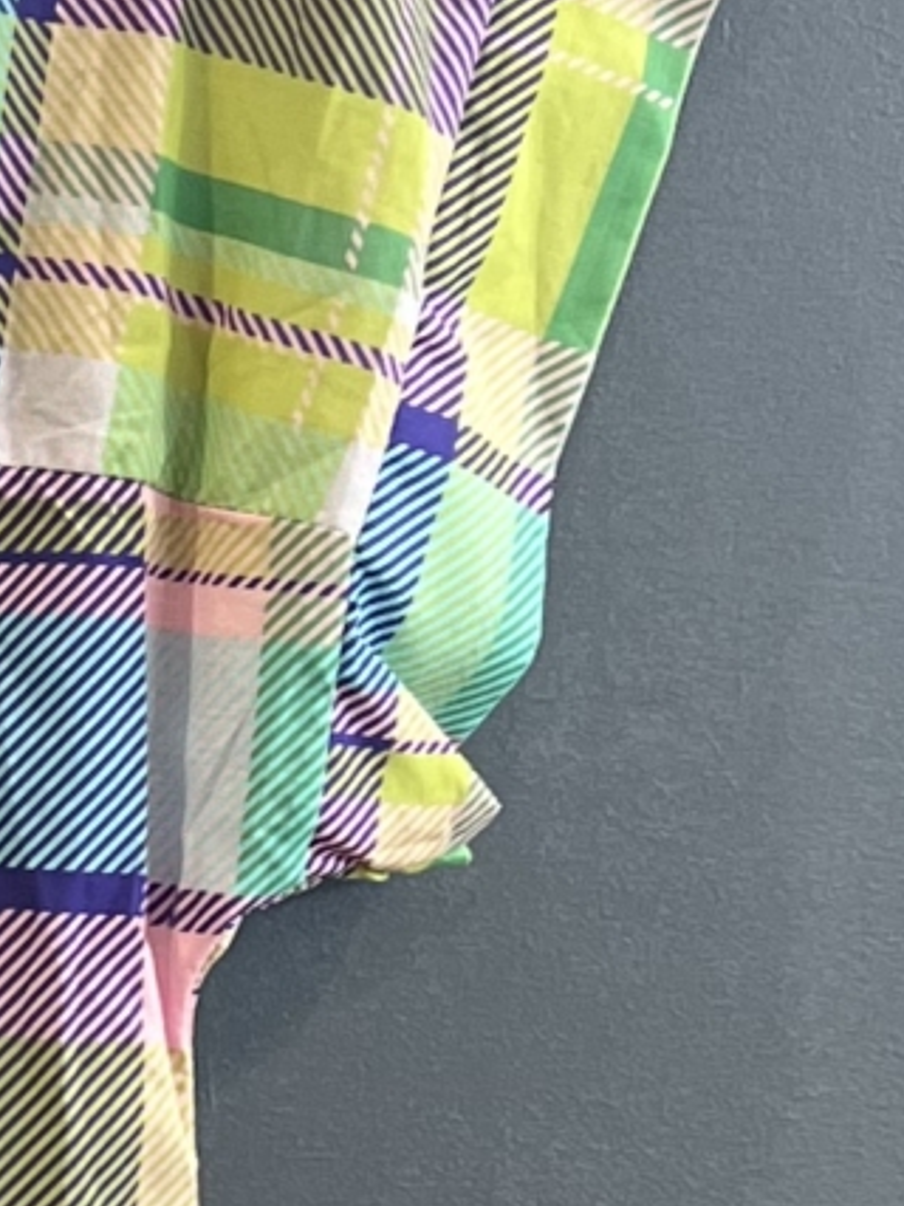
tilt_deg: -8.6
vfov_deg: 12.4
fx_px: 5435
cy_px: 1477
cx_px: -963
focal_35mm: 156
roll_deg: +1.2
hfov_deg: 8.9
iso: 80
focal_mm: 5.7
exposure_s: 1/100
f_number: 1.5
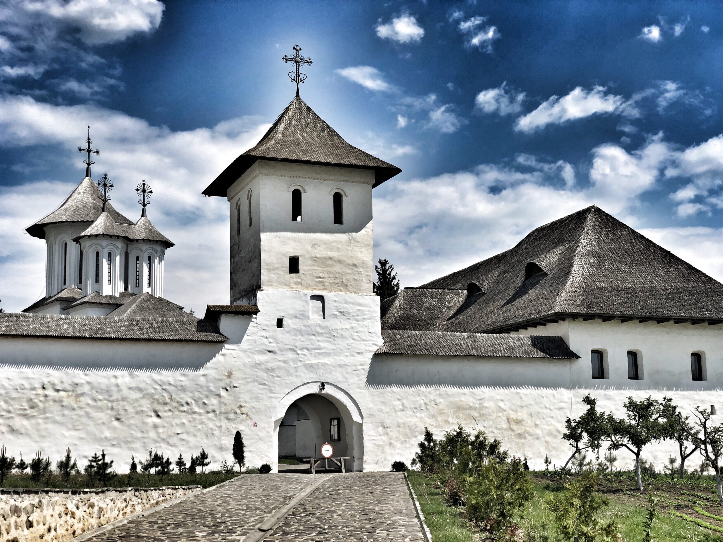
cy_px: 271
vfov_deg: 28.0
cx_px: 362
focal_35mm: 52
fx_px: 1086
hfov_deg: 36.8
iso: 16
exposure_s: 1/2088
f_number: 2.4
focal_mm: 6
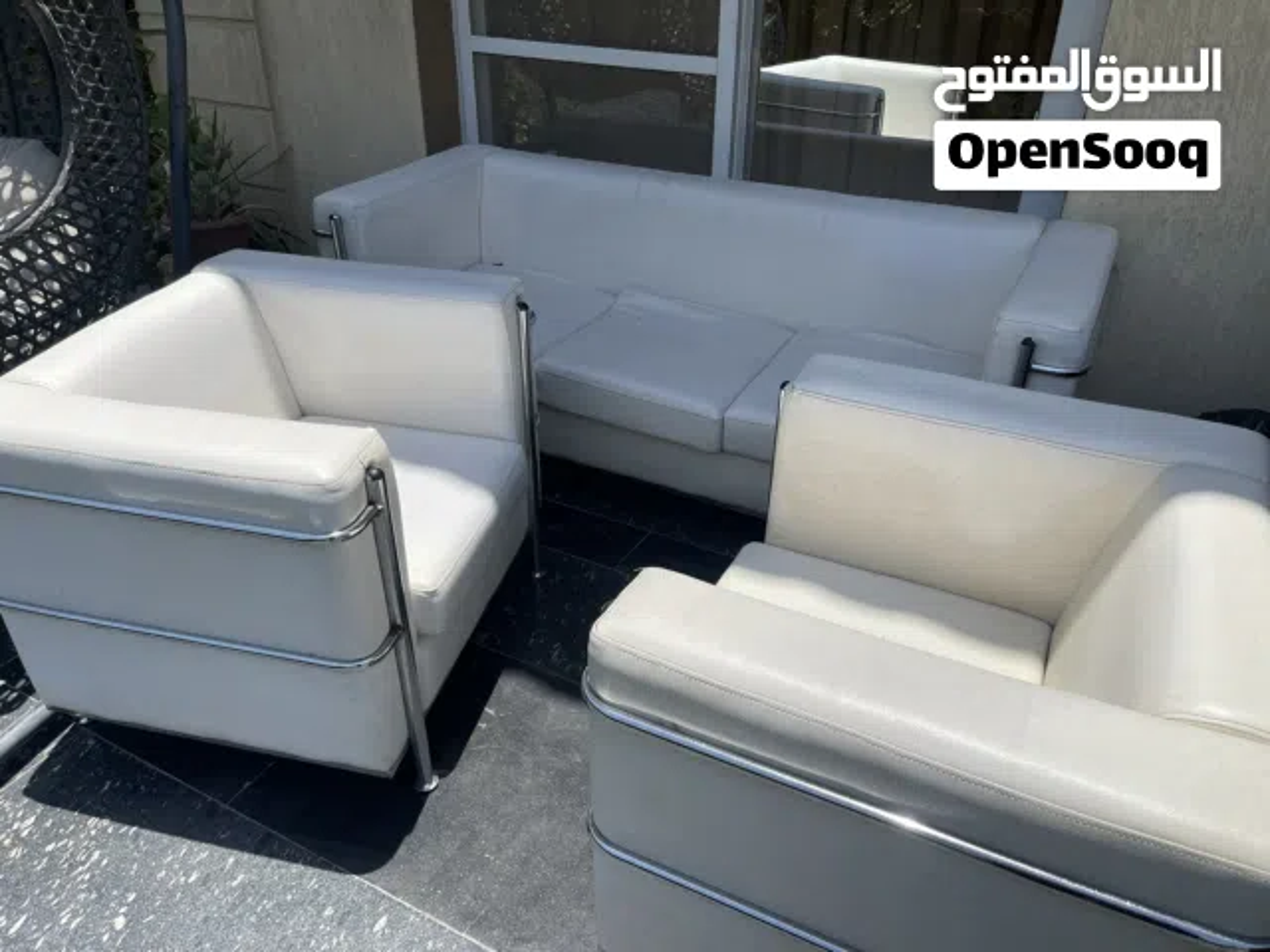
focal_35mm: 25
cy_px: 476
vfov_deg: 54.9
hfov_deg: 69.4
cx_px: 635
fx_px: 917
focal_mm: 5.1
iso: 32
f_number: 1.6
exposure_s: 1/5376
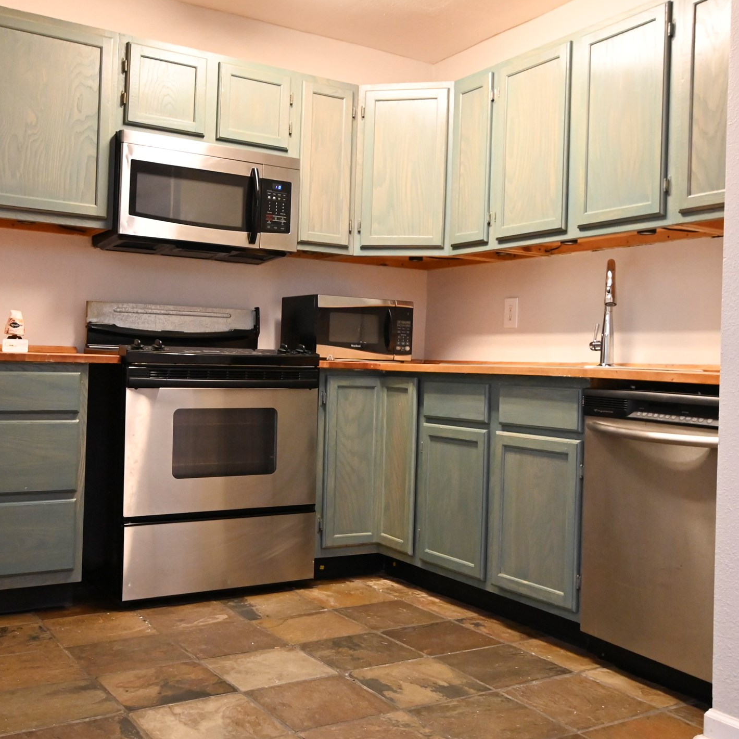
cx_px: 387
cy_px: 371
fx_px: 942
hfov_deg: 42.8
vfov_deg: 42.8
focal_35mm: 39
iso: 3200
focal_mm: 20
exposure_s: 1/100
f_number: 3.5
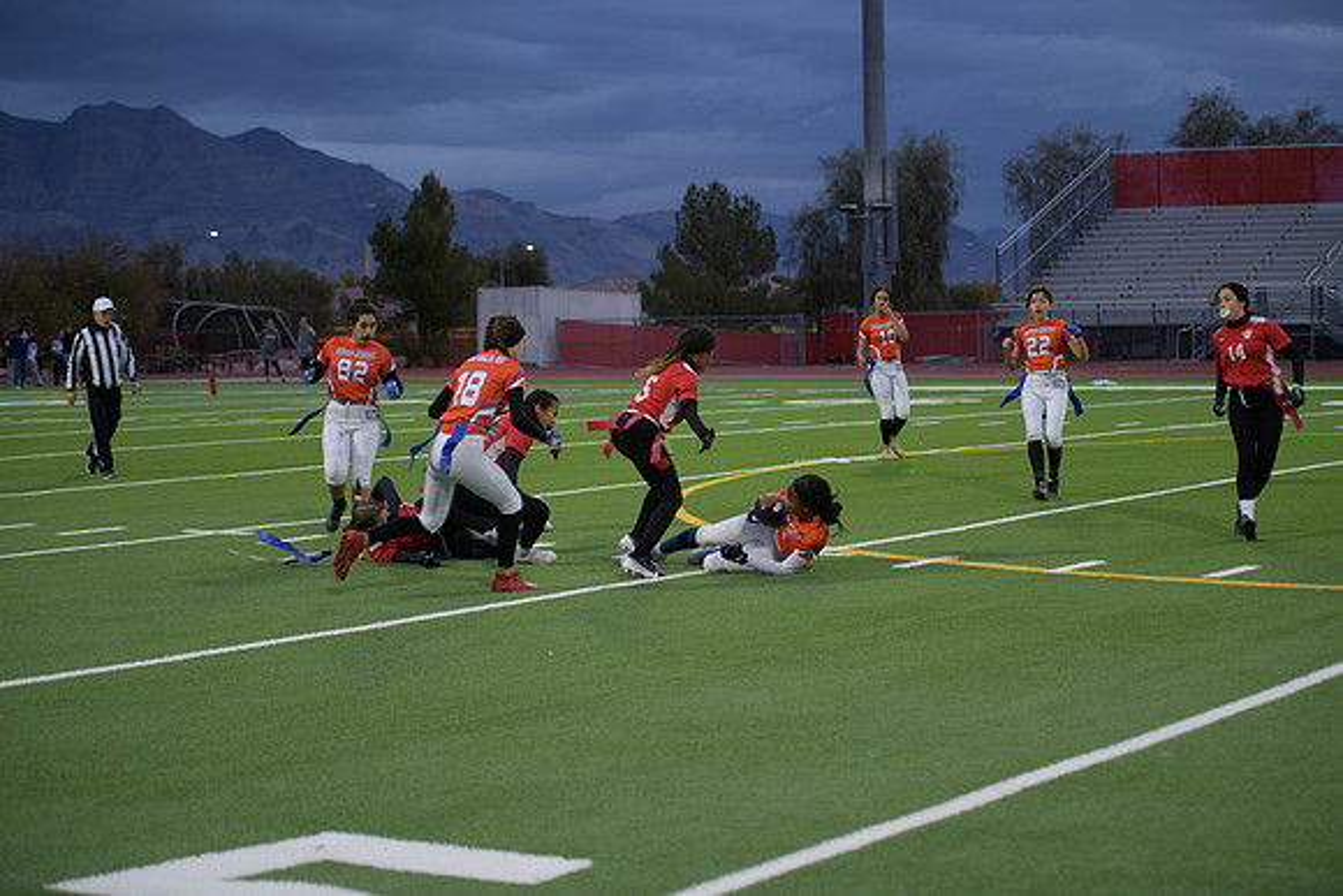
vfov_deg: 17.5
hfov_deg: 26.0
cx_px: 672
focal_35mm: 78
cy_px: 448
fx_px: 2910
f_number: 2.8
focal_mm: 78
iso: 360
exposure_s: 1/200
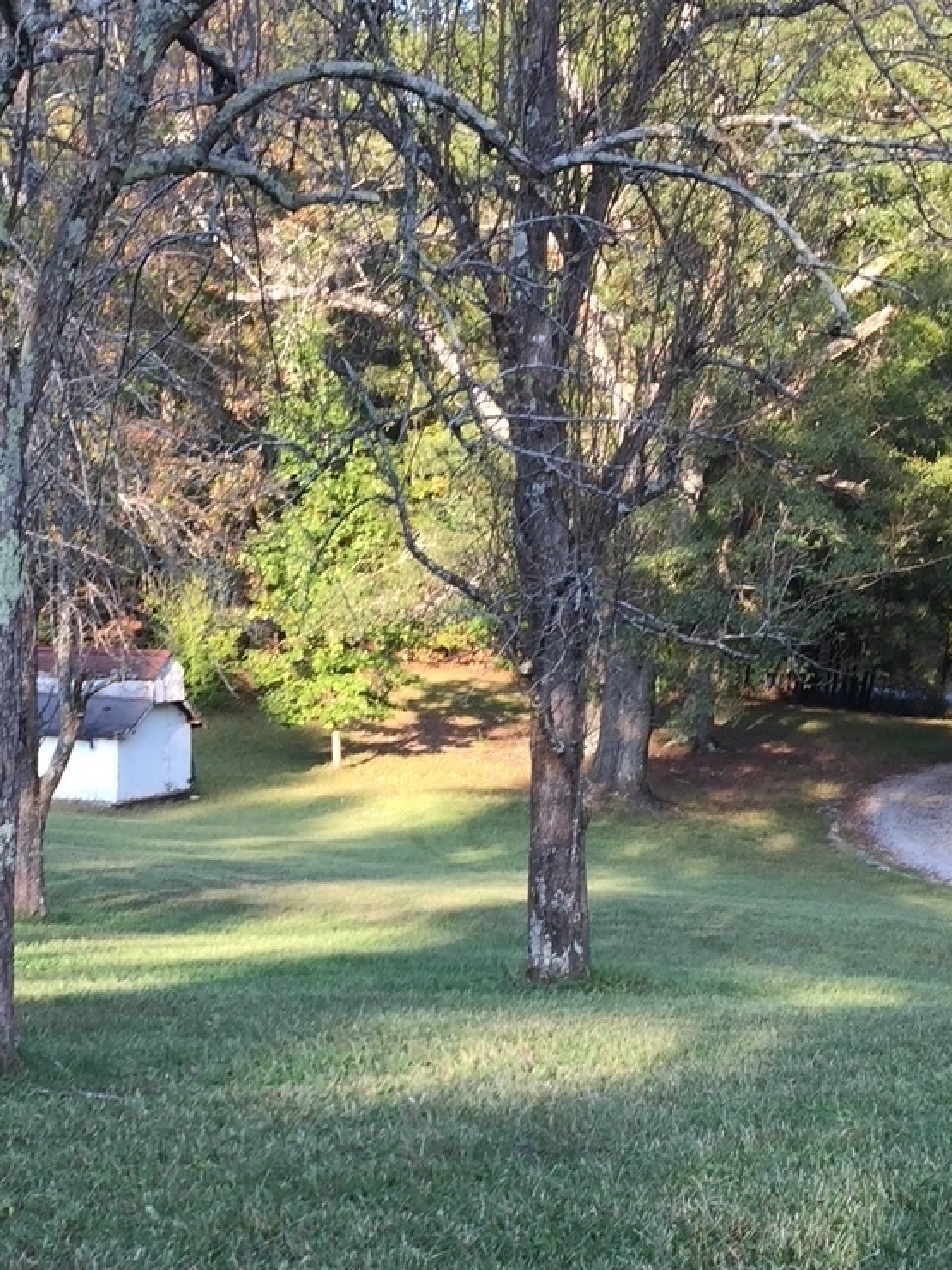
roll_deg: +0.9
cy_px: 1023
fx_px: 2347
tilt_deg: -12.1
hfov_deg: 22.8
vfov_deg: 29.5
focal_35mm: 64
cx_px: 310
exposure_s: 1/168
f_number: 2.2
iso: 32
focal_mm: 4.15
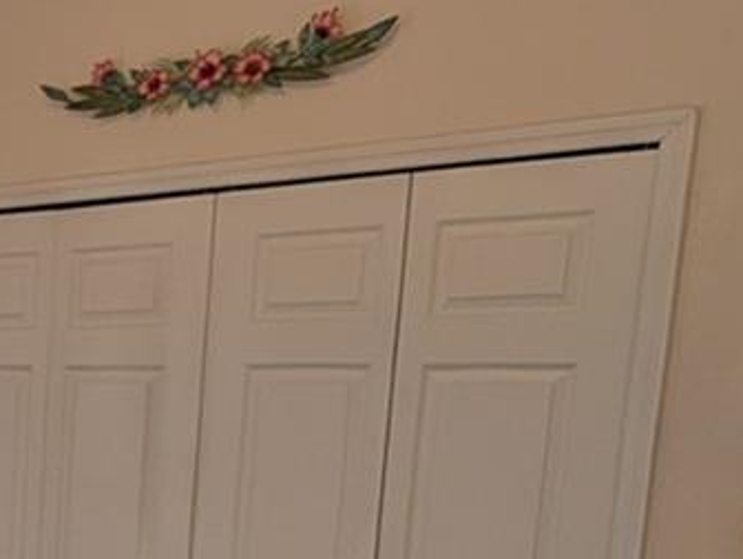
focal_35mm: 57
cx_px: -349
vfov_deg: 24.1
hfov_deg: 25.8
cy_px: 612
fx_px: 1225
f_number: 1.7
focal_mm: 2.02
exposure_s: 1/348
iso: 44
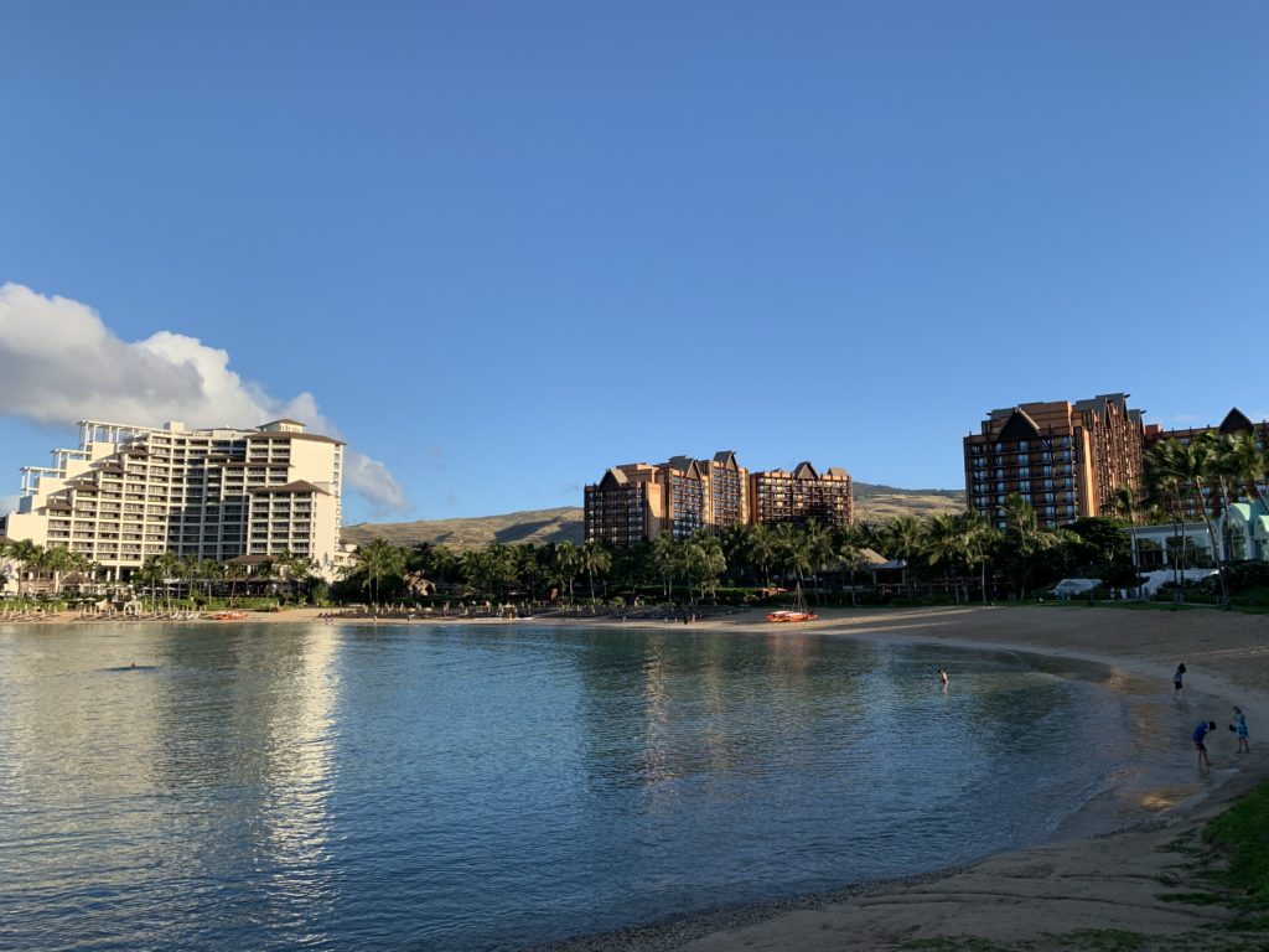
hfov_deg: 67.3
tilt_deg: +9.5
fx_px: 953
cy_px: 476
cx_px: 634
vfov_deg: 53.1
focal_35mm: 26
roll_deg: -0.1
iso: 25
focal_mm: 4.25
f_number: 1.8
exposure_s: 1/1513
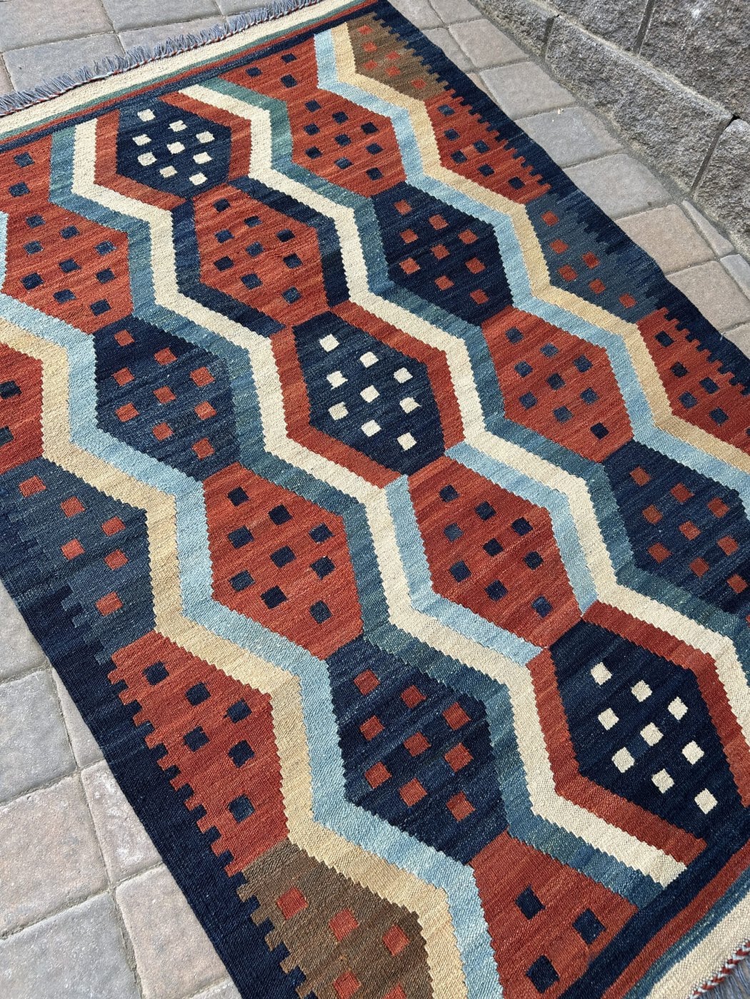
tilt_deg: -57.6
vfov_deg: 67.3
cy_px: 500
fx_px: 751
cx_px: 375
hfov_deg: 53.1
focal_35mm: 26
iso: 40
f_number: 1.5
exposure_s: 1/180
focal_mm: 5.7
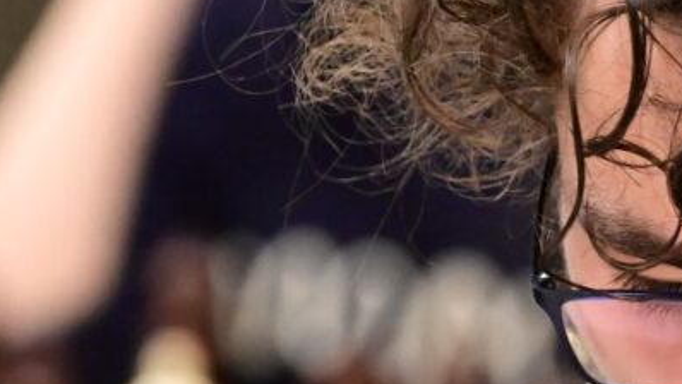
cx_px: 872
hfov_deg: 2.0
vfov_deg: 1.1
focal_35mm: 1077
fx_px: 19479
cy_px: 497
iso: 3200
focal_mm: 160
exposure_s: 1/160
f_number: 2.8
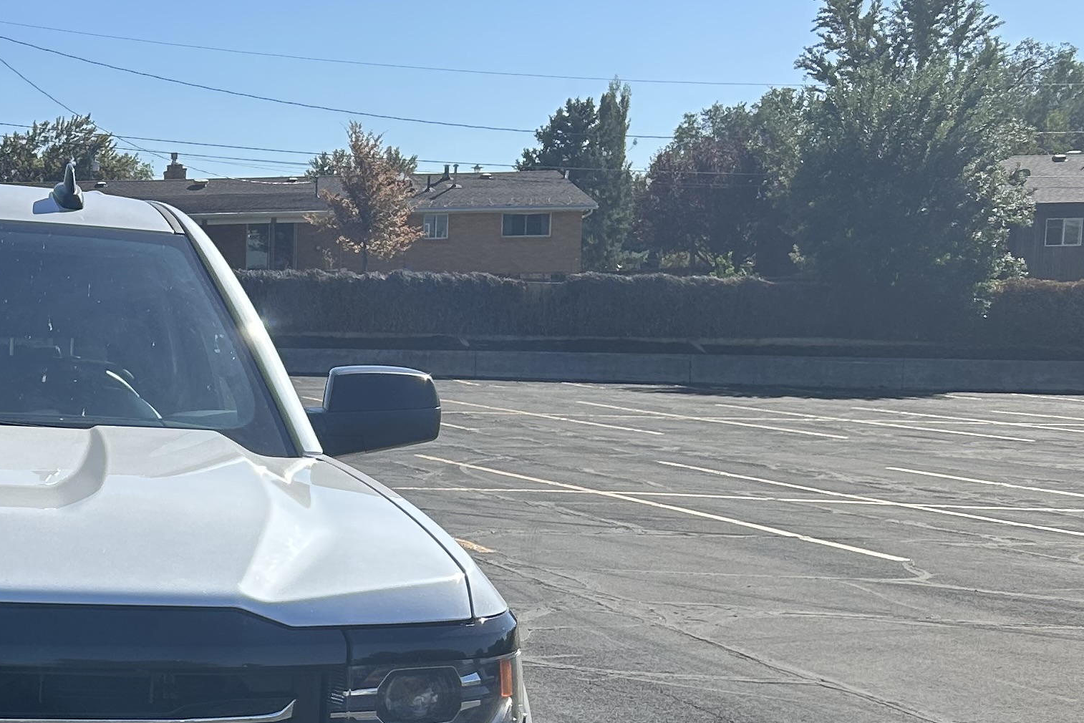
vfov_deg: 18.5
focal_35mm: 72
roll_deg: +1.1
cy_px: 710
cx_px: -147
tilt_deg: -9.3
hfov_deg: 25.7
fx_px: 2168
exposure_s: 1/4274
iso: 50
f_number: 1.5
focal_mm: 5.7
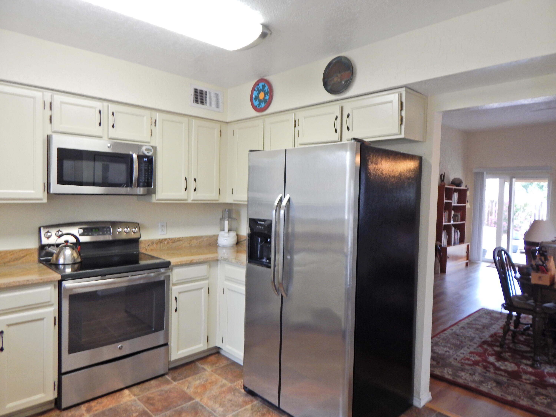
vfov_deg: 61.1
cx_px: 278
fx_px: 353
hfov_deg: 76.4
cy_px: 208
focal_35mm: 22
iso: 180
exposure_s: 1/30
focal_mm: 4
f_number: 3
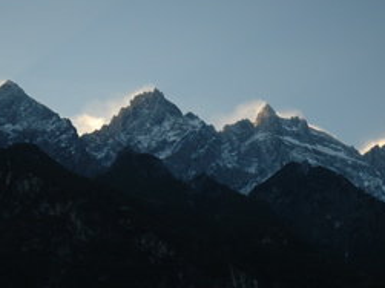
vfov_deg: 14.6
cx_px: 258
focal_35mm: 101
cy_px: 136
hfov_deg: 19.4
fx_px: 1123
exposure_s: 1/160
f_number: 4.5
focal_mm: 44
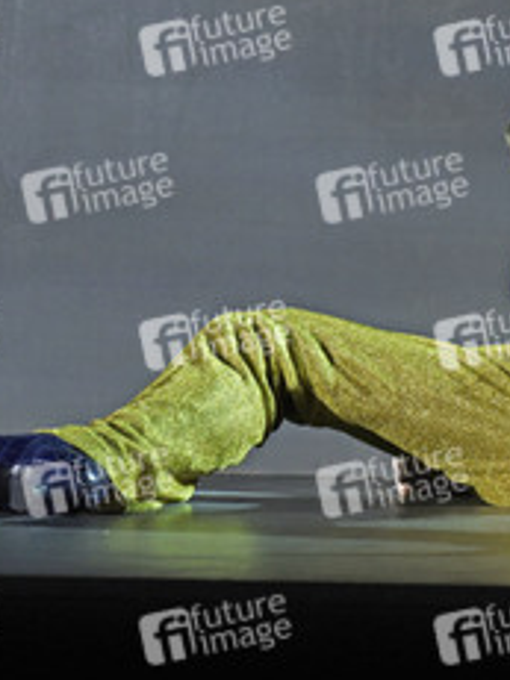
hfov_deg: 6.6
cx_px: 432
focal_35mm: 225
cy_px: 262
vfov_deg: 8.8
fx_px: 4424
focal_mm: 120
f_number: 6.3
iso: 1000
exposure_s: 1/125
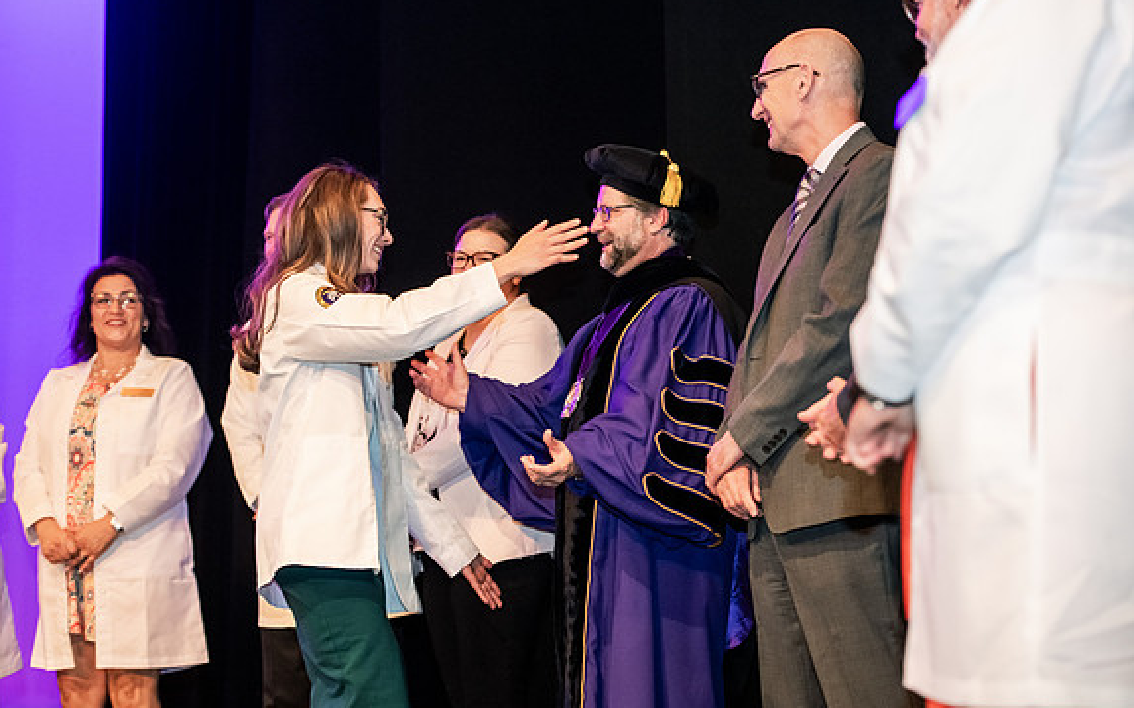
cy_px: 353
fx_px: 2472
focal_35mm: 80
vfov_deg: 16.3
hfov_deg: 25.8
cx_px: 565
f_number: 3.5
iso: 3200
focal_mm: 78
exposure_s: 1/200
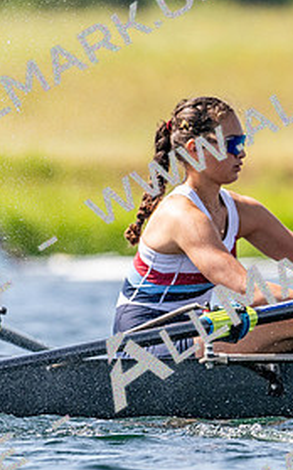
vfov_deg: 1.7
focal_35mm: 1270
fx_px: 16251
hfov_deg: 1.0
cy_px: 253
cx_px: -39
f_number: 4.5
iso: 320
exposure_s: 1/2500
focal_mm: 400
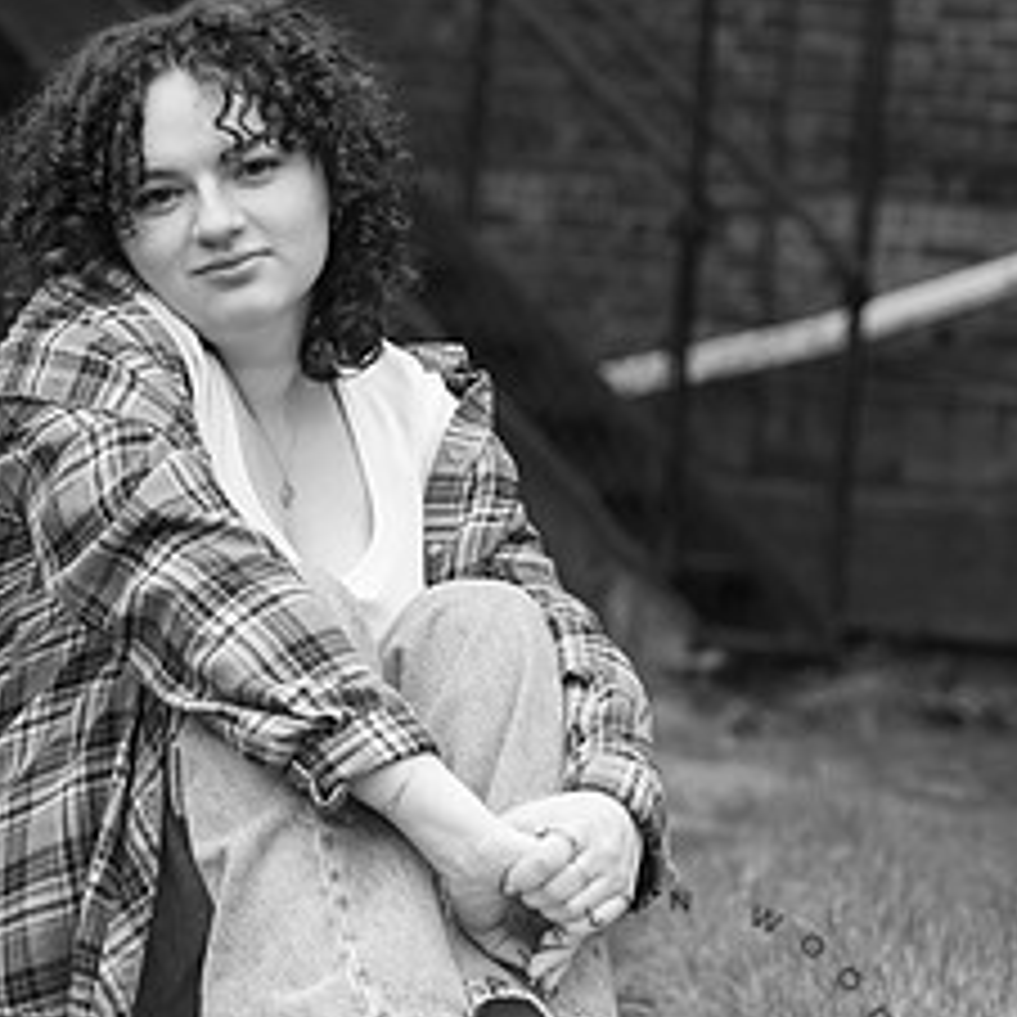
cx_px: 400
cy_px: 410
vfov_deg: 10.9
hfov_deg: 10.9
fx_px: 5351
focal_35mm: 161
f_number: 5
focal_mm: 95
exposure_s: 1/200
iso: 320
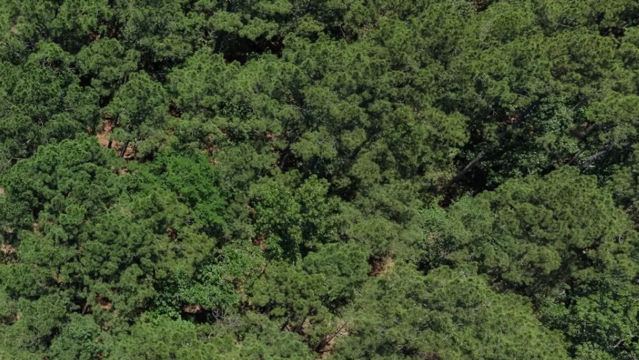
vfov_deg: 22.6
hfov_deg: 35.6
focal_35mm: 53
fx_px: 898
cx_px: 9
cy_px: 173
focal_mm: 8.67
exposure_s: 1/5000
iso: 170
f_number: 1.8
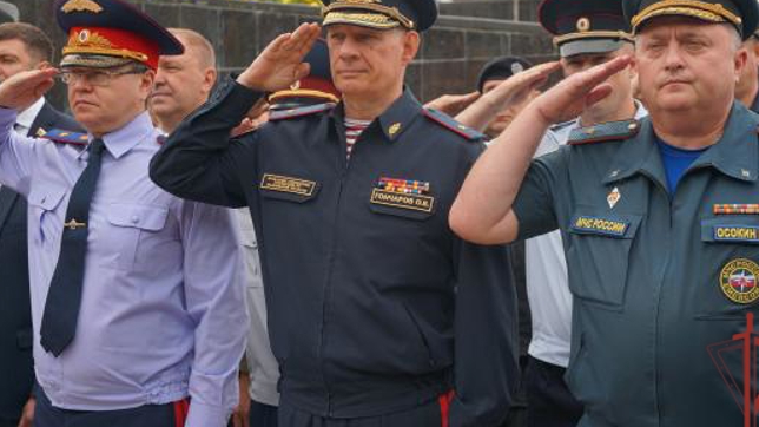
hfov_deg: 23.8
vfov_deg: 13.5
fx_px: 1803
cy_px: 180
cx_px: 388
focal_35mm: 90
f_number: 5
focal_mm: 49
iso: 100
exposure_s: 1/200
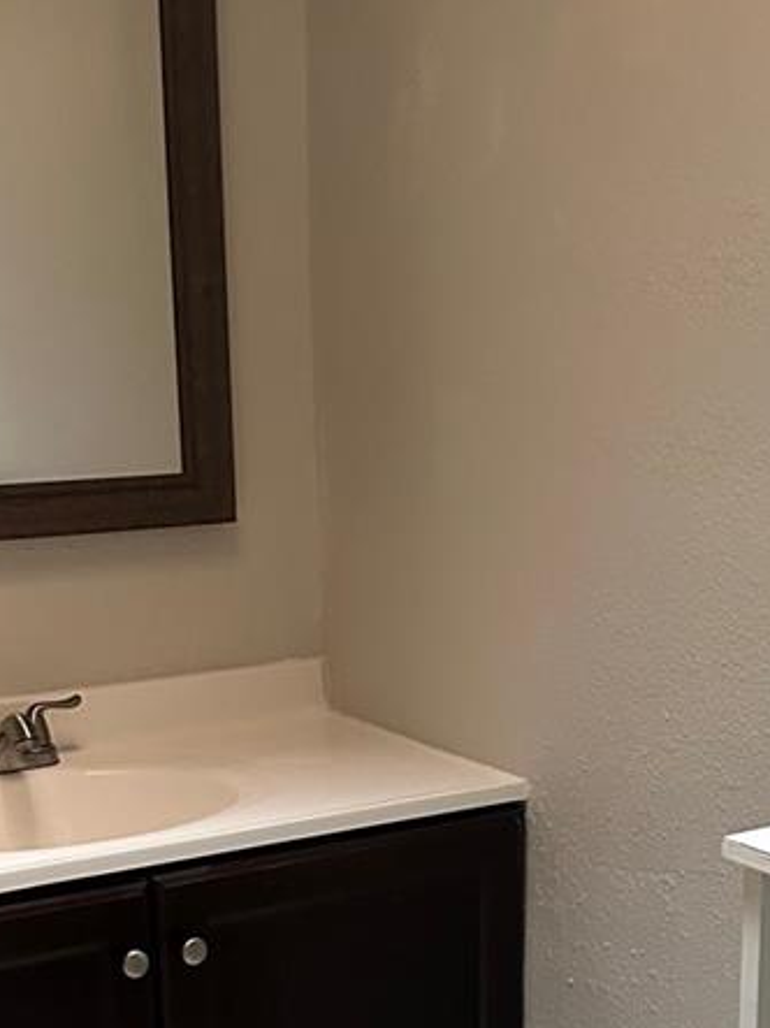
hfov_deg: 22.6
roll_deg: +0.8
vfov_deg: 28.7
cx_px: 392
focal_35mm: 65
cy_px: 924
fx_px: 1929
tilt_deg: -20.3
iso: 800
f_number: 1.78
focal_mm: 6.86
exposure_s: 1/60
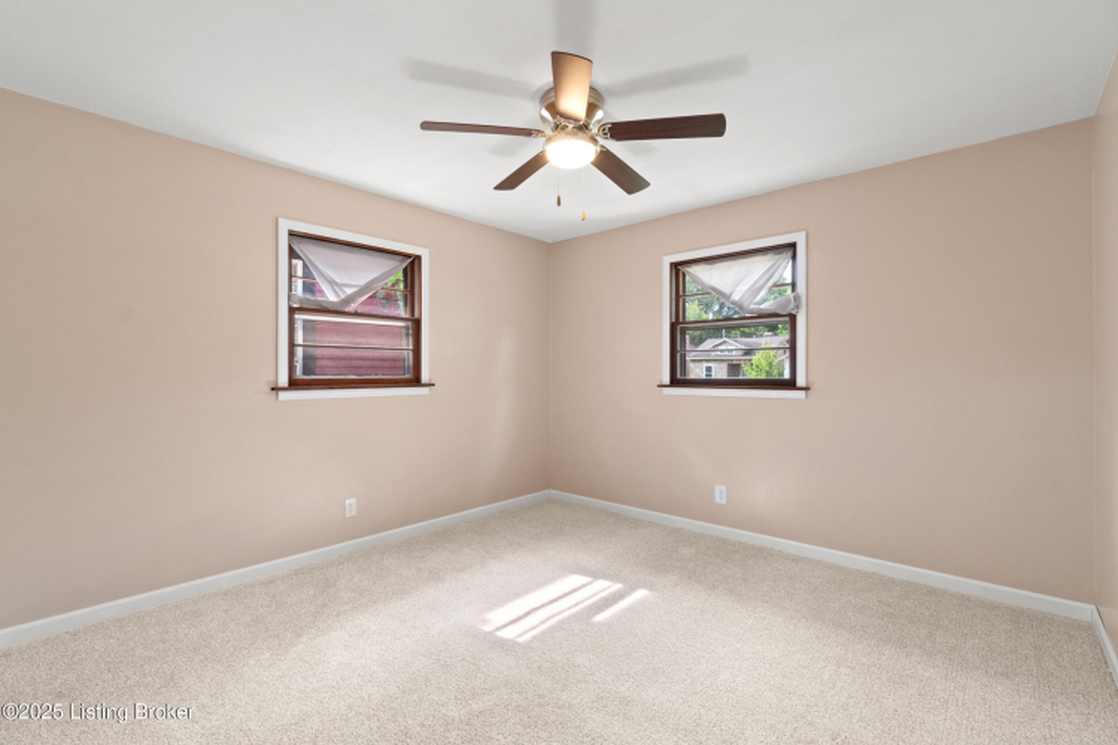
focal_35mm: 15
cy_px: 372
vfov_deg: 77.3
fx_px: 466
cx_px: 559
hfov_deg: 100.4
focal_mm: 10
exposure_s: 1/4
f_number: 9
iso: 400
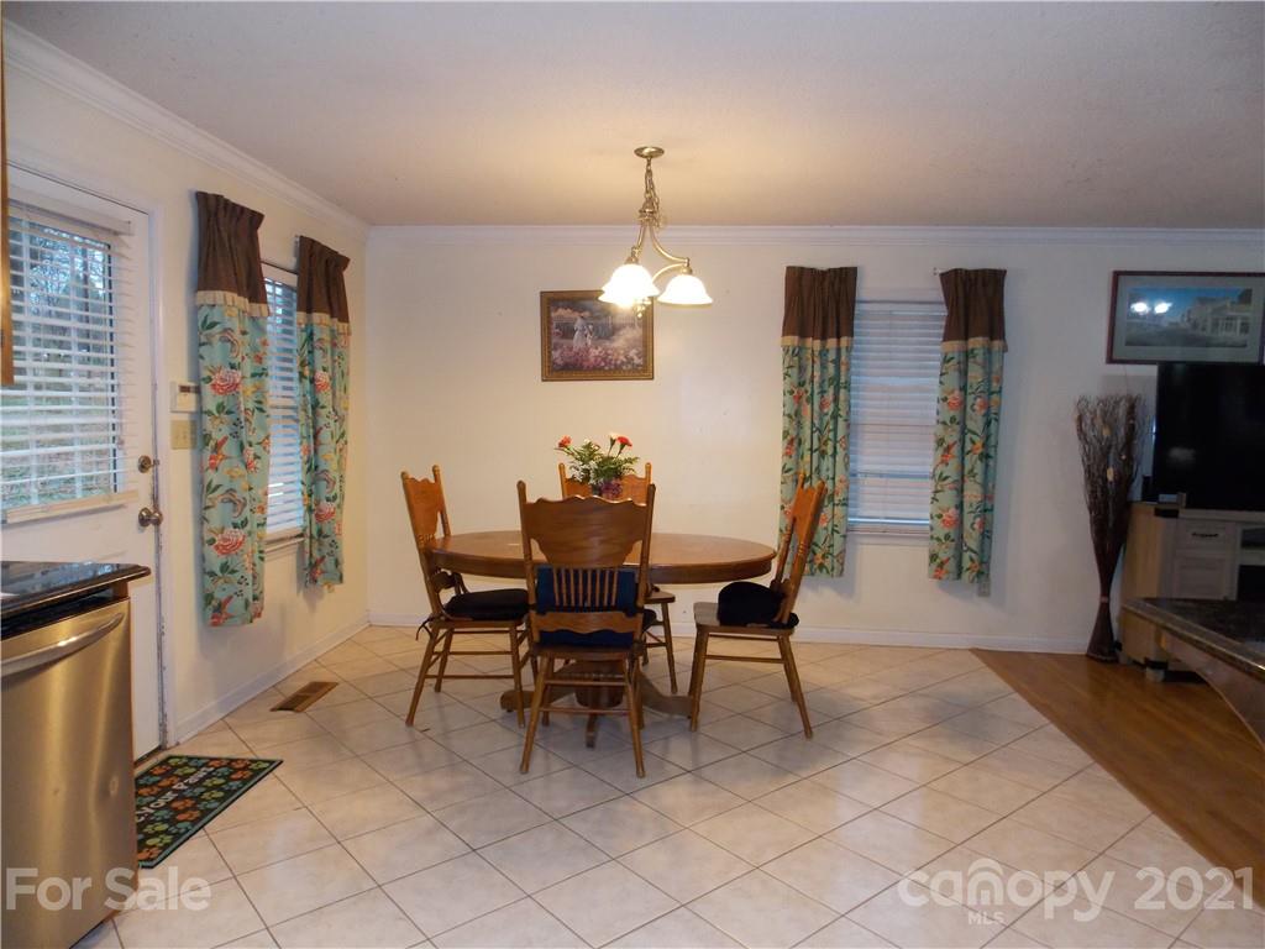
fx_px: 841
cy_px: 474
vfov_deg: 58.9
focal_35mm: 23
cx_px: 632
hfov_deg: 73.9
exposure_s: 1/30
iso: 320
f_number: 3.1
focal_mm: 4
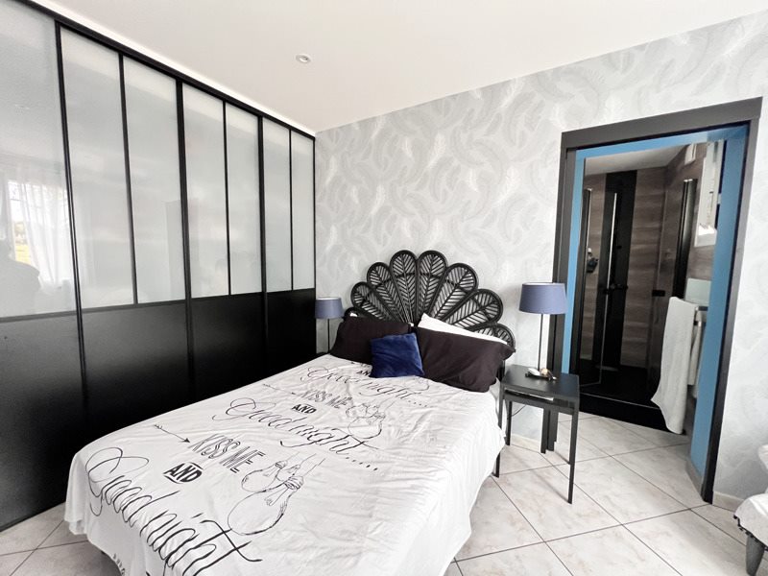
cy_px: 288
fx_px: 288
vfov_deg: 89.9
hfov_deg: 106.2
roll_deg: -0.1
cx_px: 384
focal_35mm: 13
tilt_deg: -4.0
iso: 400
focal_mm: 1.57
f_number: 1.8
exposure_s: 1/60
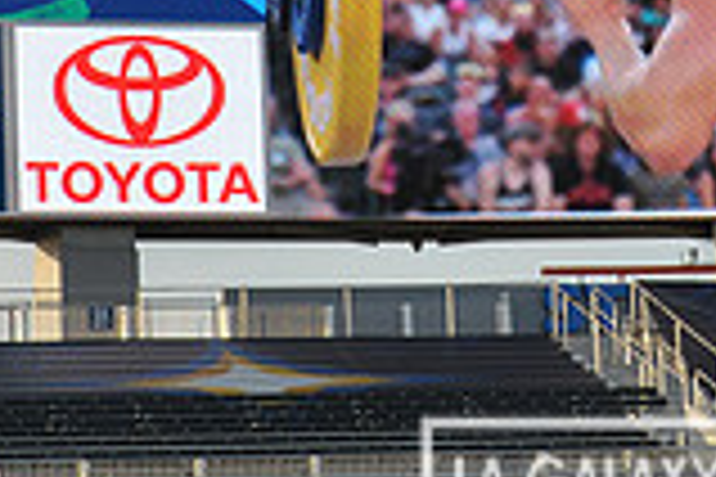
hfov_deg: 5.4
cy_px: -198
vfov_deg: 3.6
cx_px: 739
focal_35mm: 383
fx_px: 7617
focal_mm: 105
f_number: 10
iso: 400
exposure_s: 1/400
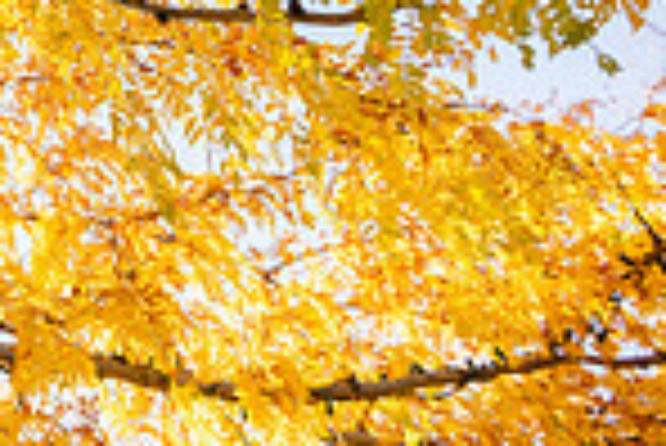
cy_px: -358
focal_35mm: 94
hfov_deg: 16.7
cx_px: -634
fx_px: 1741
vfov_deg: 13.2
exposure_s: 1/200
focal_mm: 24
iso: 100
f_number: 4.5
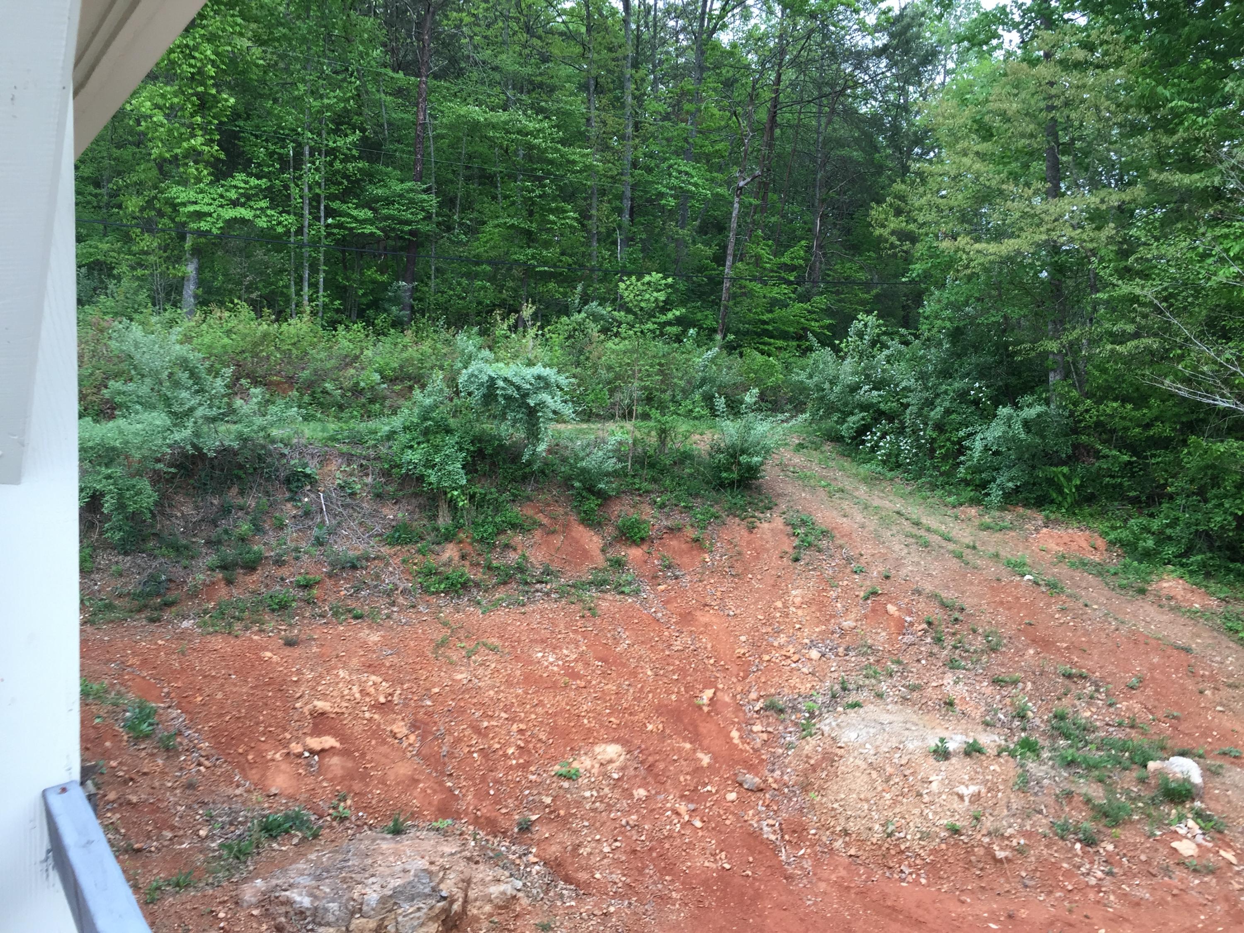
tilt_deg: -5.5
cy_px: 466
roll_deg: +1.1
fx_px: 1042
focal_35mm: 29
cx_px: 622
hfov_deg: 61.7
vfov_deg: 48.2
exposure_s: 1/120
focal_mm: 4.15
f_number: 2.2
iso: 40
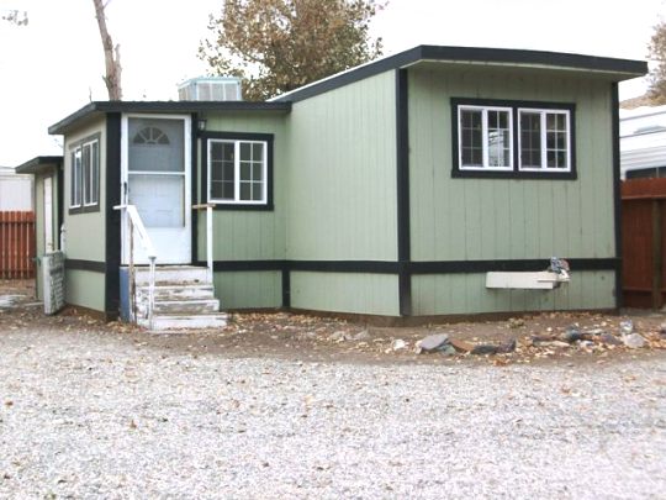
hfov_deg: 36.2
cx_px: 333
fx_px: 1020
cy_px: 250
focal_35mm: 53
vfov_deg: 27.5
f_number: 3.6
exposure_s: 1/173
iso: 64
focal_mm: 8.8
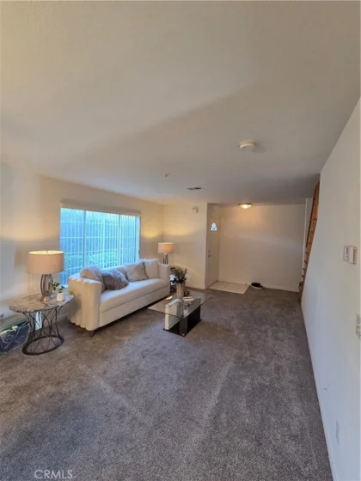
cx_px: 180
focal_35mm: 13
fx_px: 181
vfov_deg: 106.2
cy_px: 240
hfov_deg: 89.9
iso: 250
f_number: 2.2
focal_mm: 2.2
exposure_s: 1/120
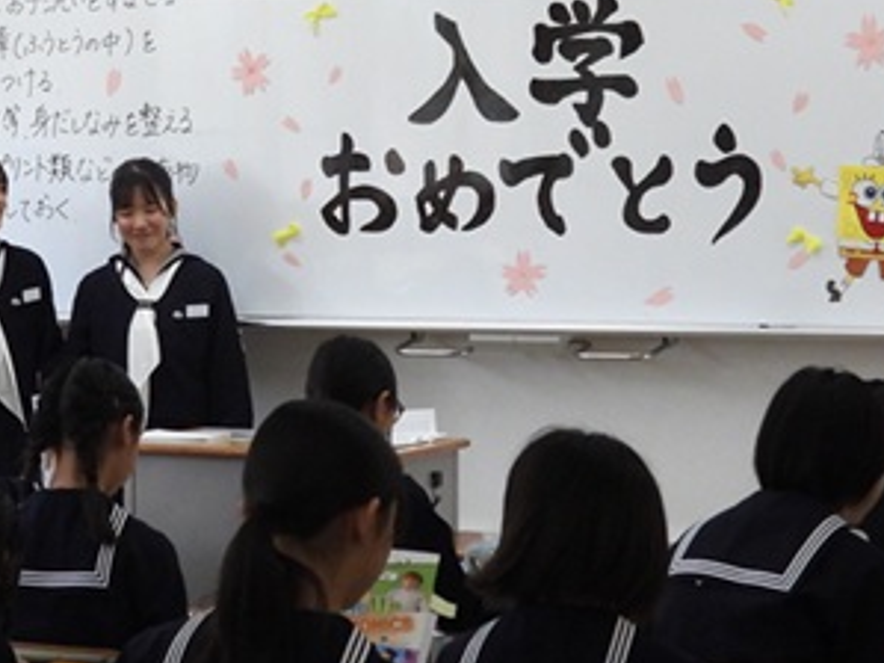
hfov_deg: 14.5
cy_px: 255
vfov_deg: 10.9
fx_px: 3472
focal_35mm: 136
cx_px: 219
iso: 400
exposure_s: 1/250
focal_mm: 8.4
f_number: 3.2
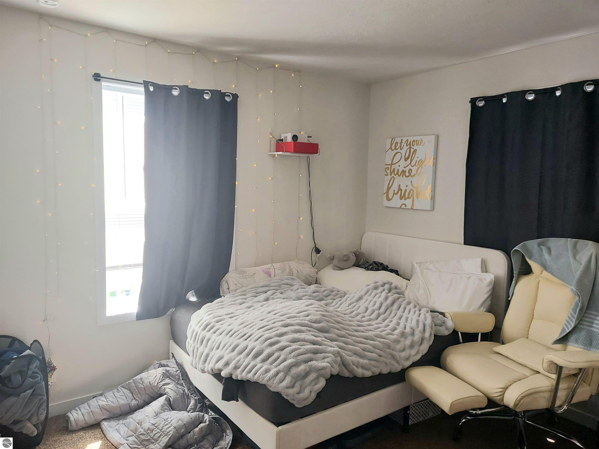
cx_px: 300
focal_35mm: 25
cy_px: 224
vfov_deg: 54.9
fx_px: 433
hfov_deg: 69.4
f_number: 2
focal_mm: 4.6
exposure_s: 1/60.2
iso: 200
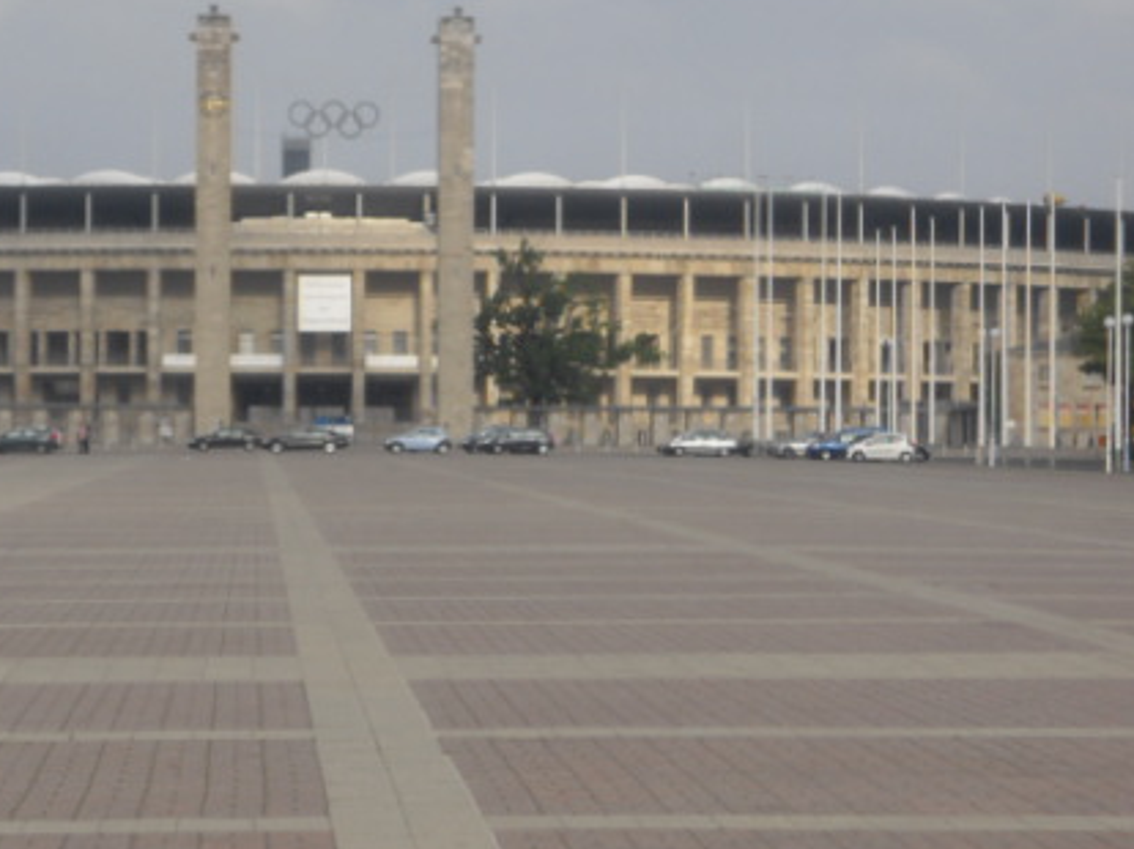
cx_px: 353
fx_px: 4813
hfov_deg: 13.4
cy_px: 372
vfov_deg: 10.1
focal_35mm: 147
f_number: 5.4
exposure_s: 1/250
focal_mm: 15.81
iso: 64
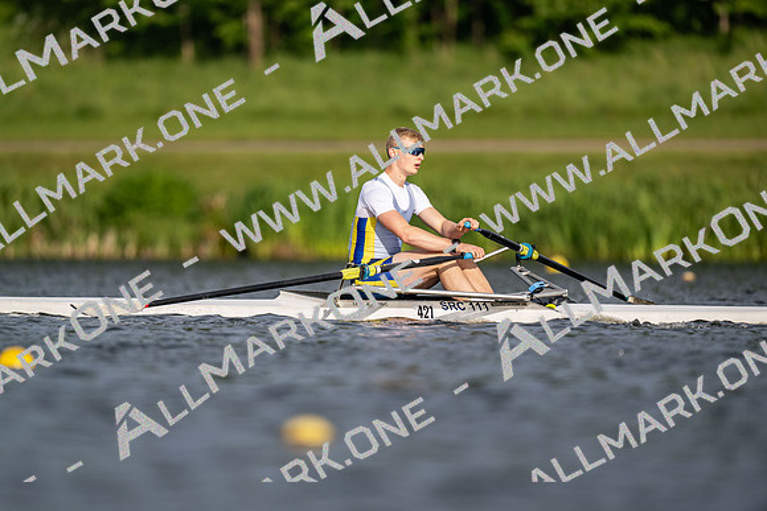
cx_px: 384
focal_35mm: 600
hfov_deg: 3.4
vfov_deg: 2.3
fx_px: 12786
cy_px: 256
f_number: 4
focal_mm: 600
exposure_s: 1/2500
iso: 200
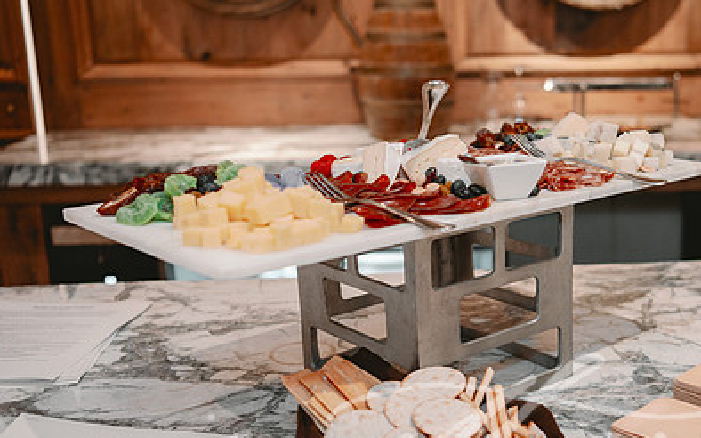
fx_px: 974
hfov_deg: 38.8
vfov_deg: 25.3
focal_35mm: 51
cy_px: 253
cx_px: 502
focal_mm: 34
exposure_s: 1/80
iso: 1600
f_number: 2.8
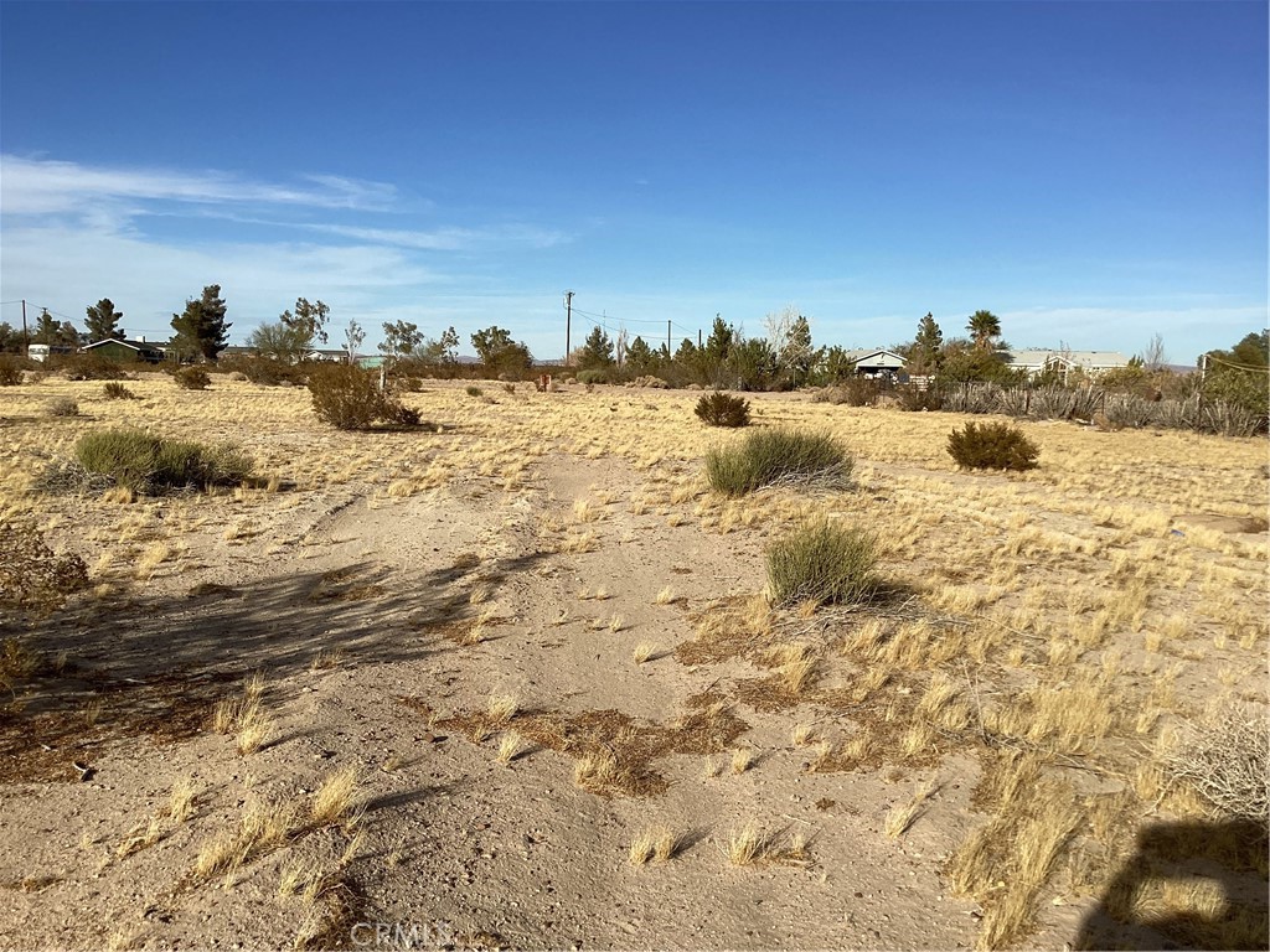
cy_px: 476
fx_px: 1137
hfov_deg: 58.4
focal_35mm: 31
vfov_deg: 45.4
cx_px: 635
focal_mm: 3.3
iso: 25
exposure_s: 1/2331
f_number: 2.4
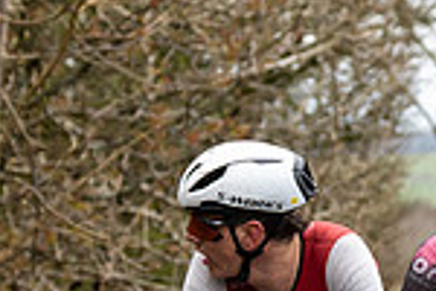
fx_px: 5171
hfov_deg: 4.8
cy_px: 363
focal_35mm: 427
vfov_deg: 3.2
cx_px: 600
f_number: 3.5
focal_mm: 70
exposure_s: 1/1000
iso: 800
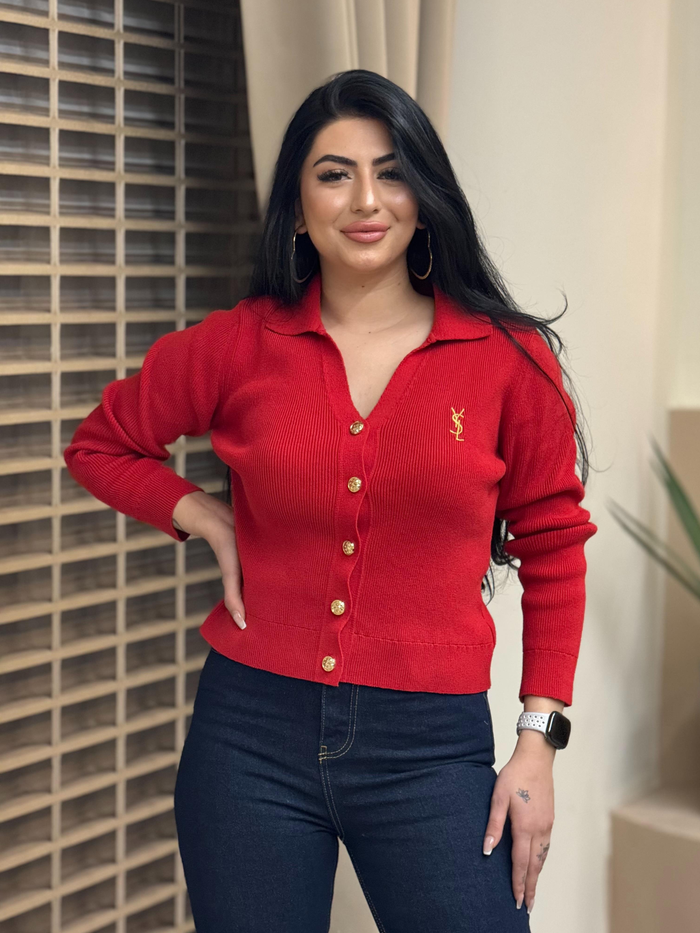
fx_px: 3263
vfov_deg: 16.3
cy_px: 467
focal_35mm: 121
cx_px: 352
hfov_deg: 12.2
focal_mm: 15.66
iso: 400
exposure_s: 1/50
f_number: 2.8
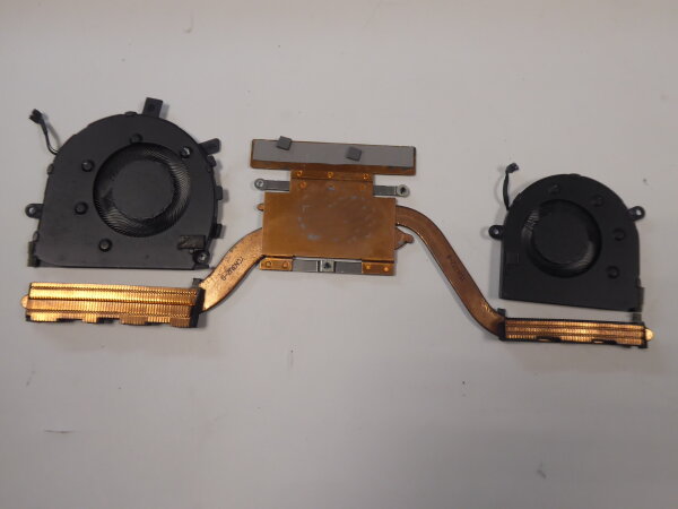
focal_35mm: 29
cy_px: 254
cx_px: 339
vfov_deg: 48.2
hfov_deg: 61.7
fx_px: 568
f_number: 3.5
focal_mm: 5
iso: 200
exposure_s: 1/60
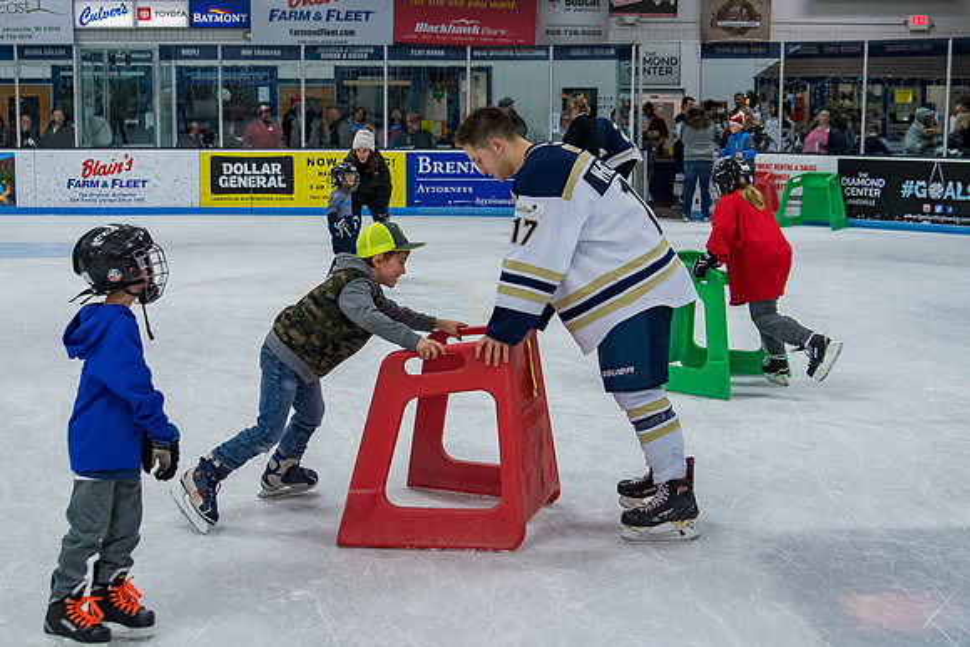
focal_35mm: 55
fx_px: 1481
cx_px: 464
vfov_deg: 24.6
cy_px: 322
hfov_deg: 36.3
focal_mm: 34
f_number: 4
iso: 800
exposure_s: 1/320
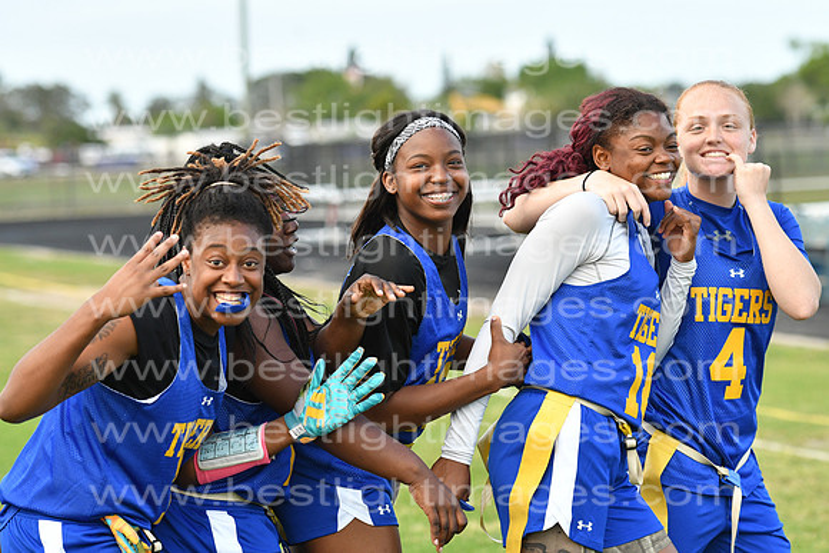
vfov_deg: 9.0
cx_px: 414
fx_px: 3524
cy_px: 276
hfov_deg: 13.4
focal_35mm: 153
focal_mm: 102
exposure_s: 1/2000
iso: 800
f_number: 3.5
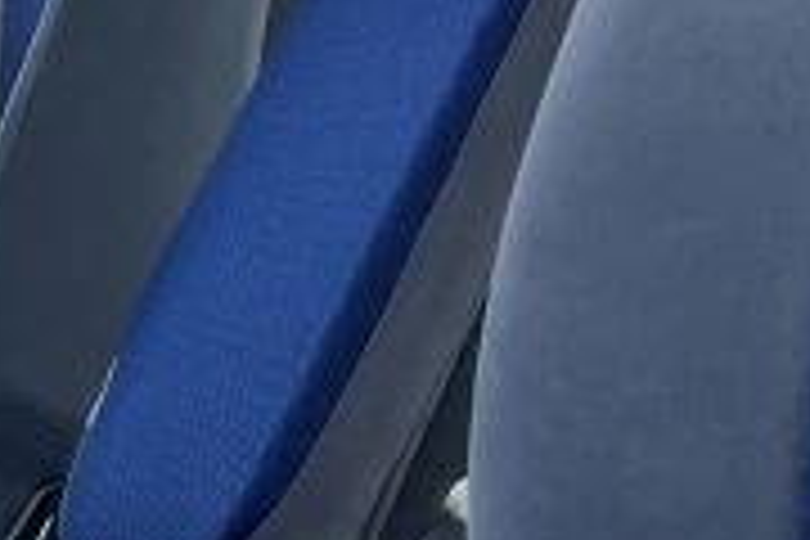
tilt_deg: -1.4
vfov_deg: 11.4
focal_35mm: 120
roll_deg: +0.7
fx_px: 2700
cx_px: -612
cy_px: 261
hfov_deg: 15.0
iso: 50
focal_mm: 5.7
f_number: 1.5
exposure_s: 1/894
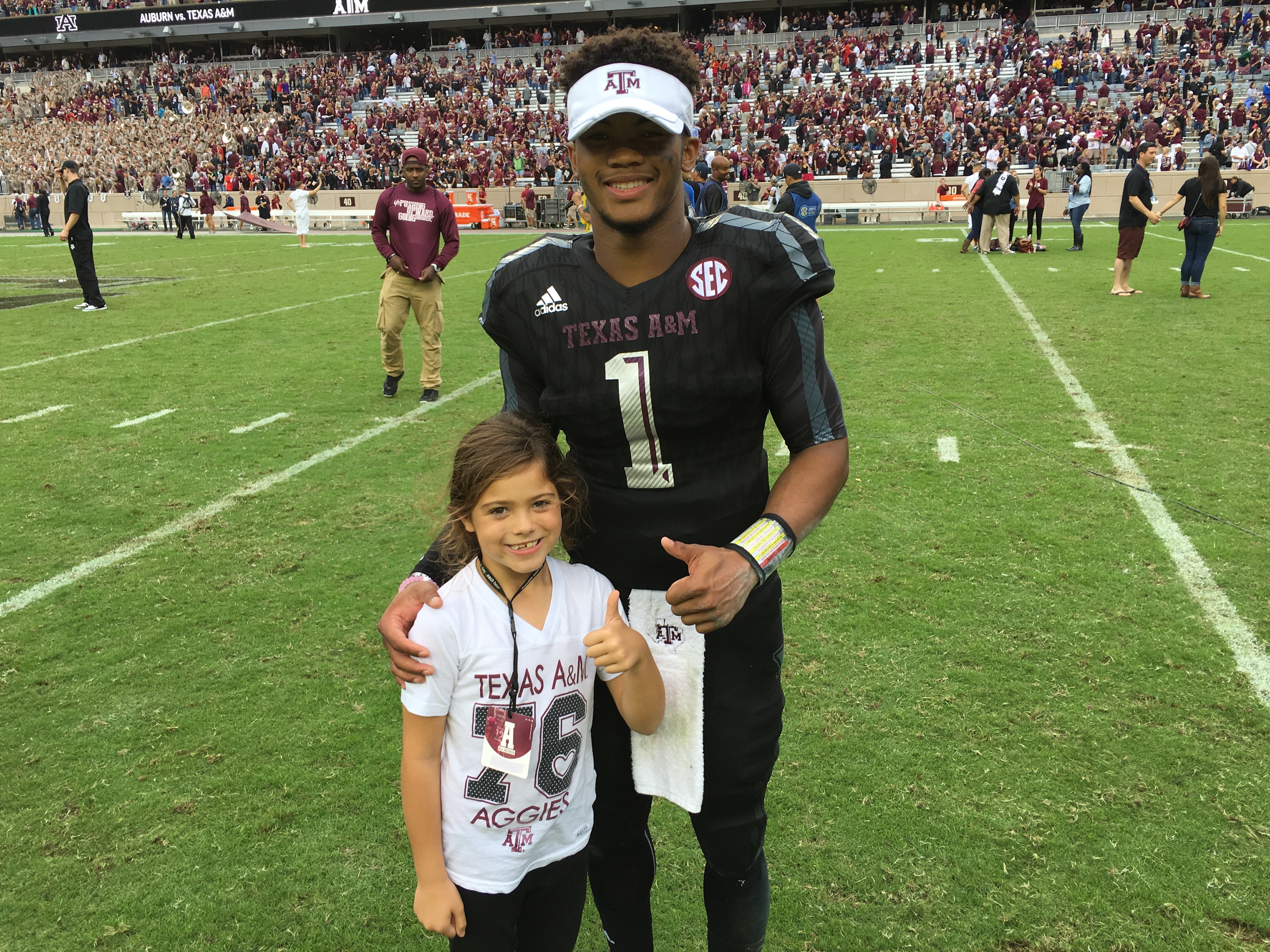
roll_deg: +1.5
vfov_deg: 48.2
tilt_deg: -14.0
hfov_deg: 61.7
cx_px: 635
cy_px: 476
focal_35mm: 29
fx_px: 1064
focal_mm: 4.15
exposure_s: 1/230
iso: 25
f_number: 2.2
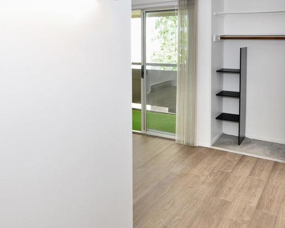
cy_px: 118
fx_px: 252
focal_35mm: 30
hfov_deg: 58.9
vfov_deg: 48.6
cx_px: 140
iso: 400
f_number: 4.5
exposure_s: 1/80
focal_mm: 11
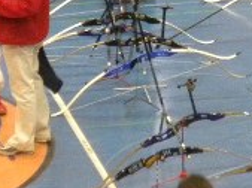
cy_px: -134
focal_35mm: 444
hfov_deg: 4.5
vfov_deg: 3.3
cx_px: 222
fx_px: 3225
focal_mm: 20.8
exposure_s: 1/20.4
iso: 400
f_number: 4
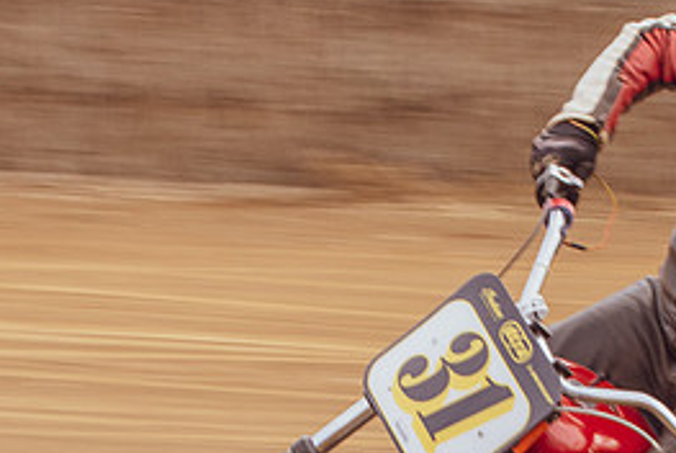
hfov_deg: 7.7
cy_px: 355
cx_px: 487
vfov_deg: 5.2
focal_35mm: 266
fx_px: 5000
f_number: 13
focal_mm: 60
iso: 200
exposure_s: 1/100
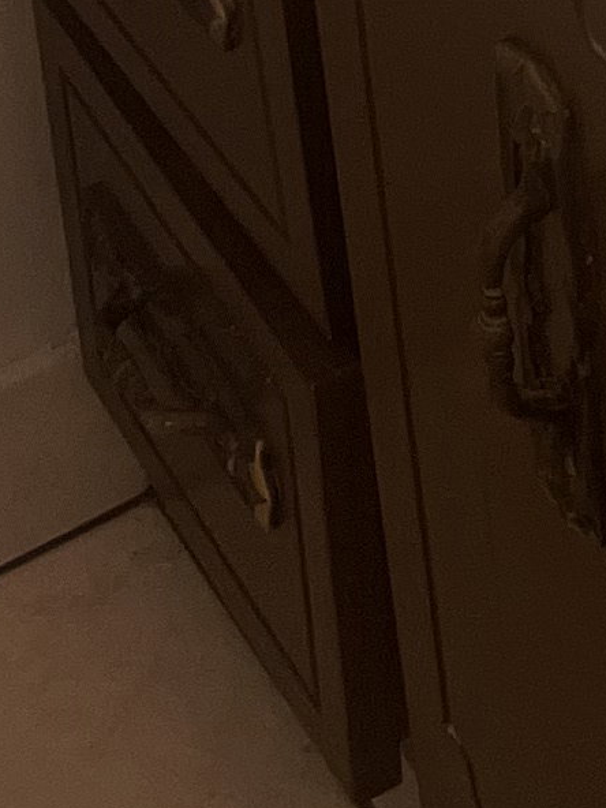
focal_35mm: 177
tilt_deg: -24.4
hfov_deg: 7.6
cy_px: -1096
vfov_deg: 9.9
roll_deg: -0.5
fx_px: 4131
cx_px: 1609
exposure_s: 1/121
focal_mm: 5.7
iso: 125
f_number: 1.5
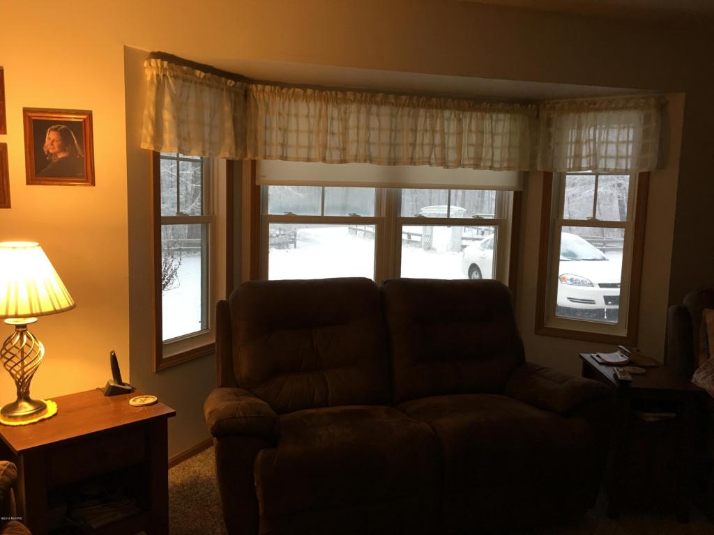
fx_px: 598
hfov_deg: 61.7
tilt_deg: -5.4
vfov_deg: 48.2
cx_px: 357
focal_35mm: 29
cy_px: 268
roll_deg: -1.1
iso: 50
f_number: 2.2
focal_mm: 4.15
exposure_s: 1/15
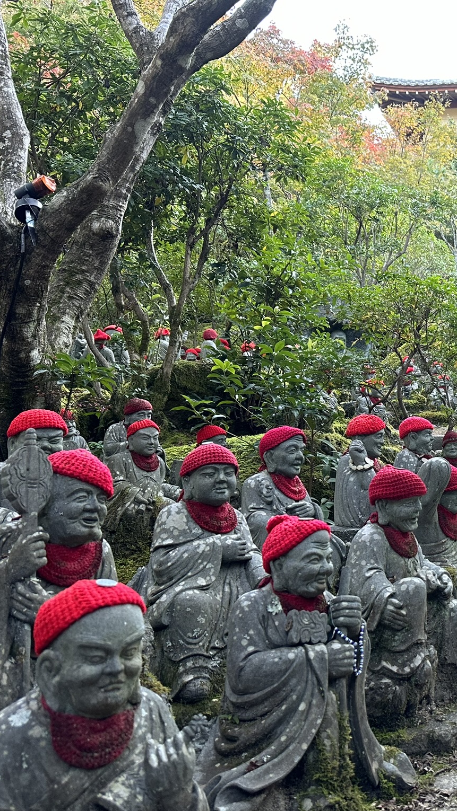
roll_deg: -1.2
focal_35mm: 35
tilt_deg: +7.0
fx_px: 754
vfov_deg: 56.6
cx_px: 530
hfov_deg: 29.6
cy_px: 407
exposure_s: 1/121
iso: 200
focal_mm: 6.86
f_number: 1.78
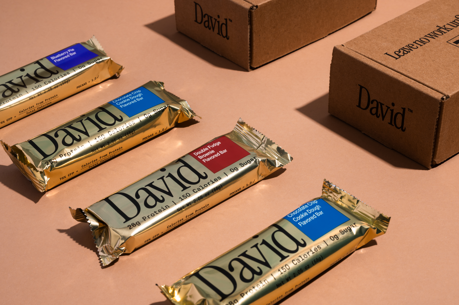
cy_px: 152
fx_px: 892
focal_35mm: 70
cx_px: 230
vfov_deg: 19.4
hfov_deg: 28.9
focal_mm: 70
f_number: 18
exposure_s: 1/125
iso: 125
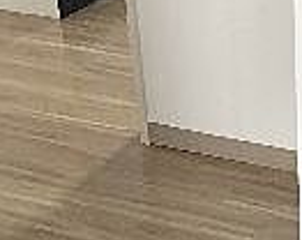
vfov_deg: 10.9
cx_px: 364
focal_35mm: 134
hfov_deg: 14.0
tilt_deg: -37.0
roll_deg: +1.7
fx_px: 1194
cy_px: 406
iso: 40
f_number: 1.8
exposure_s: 1/30
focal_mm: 3.99
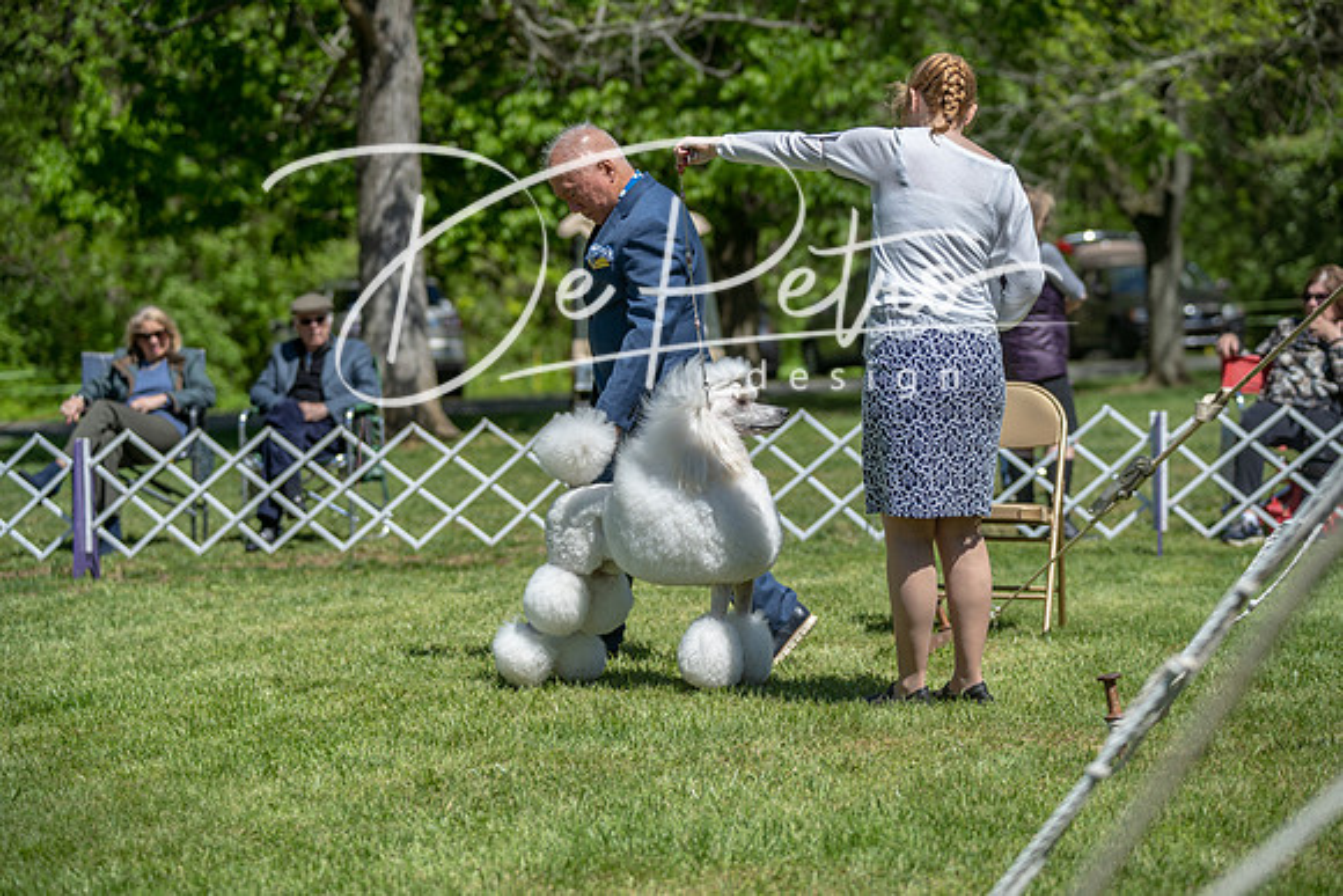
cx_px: 672
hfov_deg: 19.5
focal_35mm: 105
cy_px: 448
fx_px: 3918
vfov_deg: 13.0
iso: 100
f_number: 4
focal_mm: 105
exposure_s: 1/1000
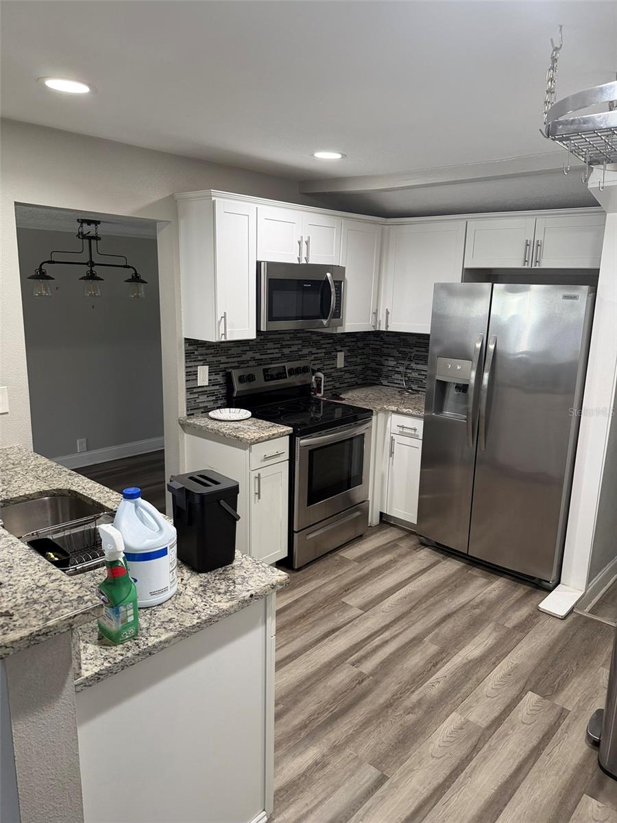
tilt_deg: -11.7
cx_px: 308
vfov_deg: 71.6
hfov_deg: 56.8
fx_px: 570
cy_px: 412
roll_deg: +0.3
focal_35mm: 24
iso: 200
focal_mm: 6.76
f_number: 1.78
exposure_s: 1/60
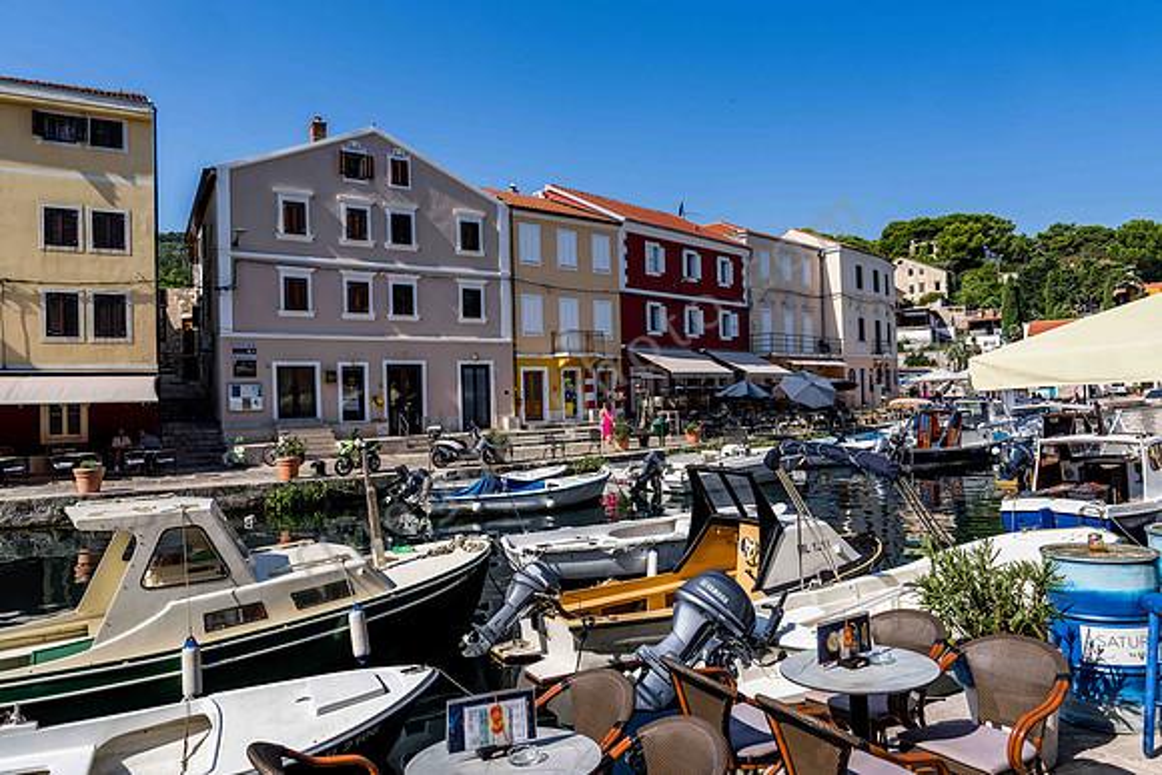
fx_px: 775
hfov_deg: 73.7
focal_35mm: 24
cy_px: 388
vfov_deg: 53.2
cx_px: 581
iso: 100
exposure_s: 1/250
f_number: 8
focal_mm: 24
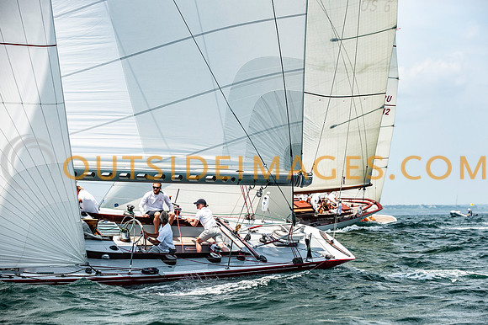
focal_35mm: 120
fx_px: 1632
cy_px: 168
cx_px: 259
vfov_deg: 11.4
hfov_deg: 17.0
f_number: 5
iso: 320
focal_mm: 112
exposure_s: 1/3200
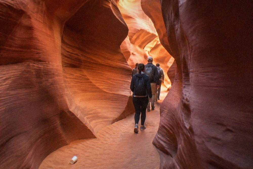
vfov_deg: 35.9
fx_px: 260
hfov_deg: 51.9
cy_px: 84
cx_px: 126
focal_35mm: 37
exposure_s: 1/1250
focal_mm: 37
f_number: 4.5
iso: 640
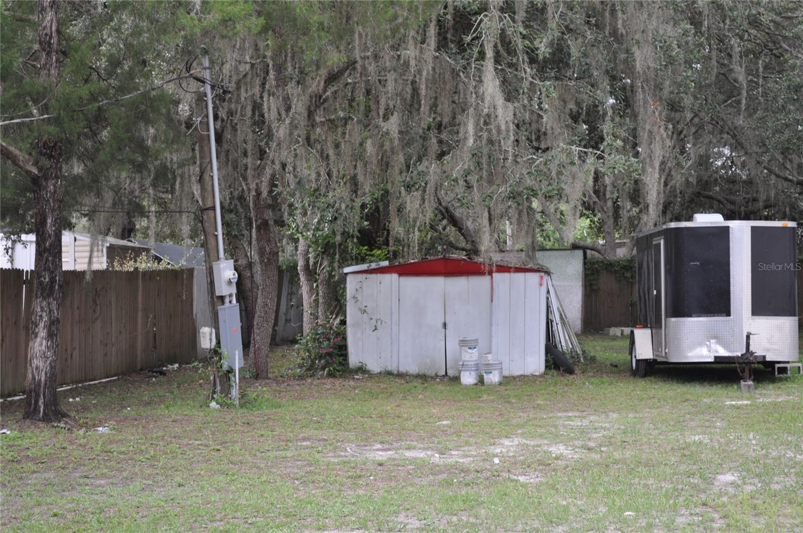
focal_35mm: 72
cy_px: 266
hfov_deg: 28.1
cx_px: 402
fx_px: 1604
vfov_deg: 18.9
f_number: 5.3
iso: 400
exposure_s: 1/100
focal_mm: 48
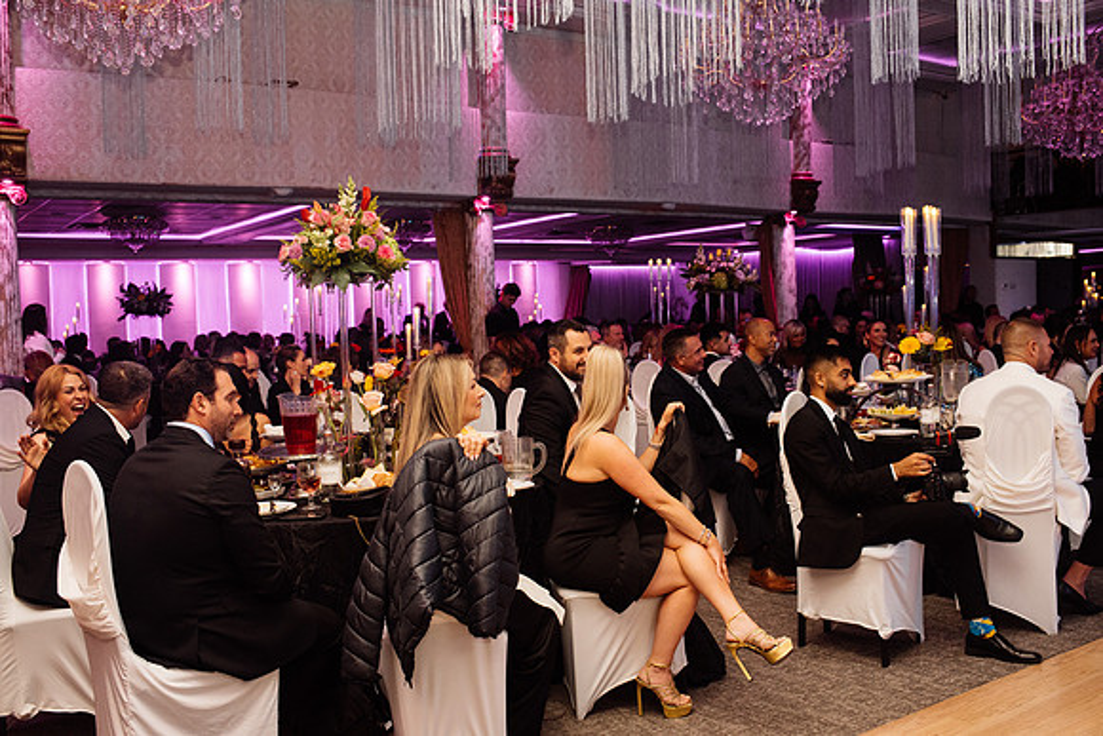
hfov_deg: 54.4
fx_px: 1073
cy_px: 368
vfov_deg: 37.9
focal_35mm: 35
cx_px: 552
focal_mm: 35
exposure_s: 1/200
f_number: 4
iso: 2000
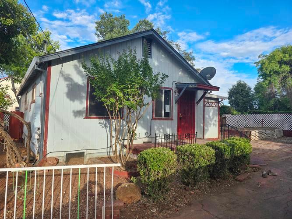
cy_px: 110
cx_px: 146
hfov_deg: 73.9
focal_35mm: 23
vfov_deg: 58.9
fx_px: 194
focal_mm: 6.3
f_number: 1.7
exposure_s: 1/298
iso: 12
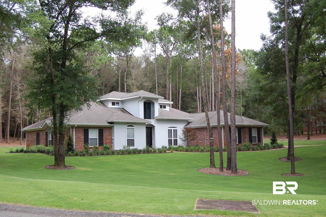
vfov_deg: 31.8
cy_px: 108
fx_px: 380
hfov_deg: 46.4
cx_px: 163
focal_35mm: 42
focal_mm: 28
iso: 200
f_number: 6.3
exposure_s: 1/160
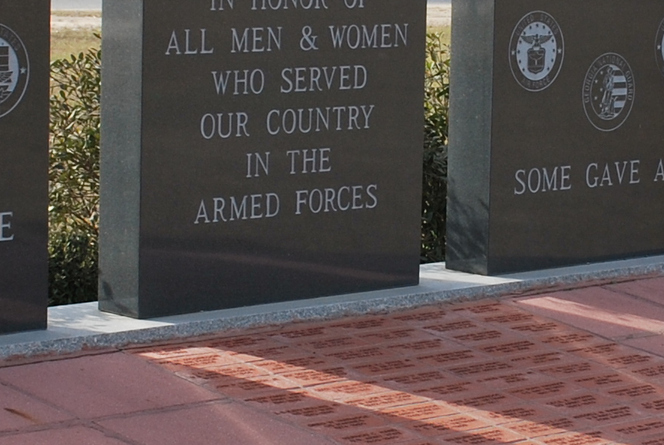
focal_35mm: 144
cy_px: 239
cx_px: 439
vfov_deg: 9.6
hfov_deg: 14.2
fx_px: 2659
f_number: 7.1
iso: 100
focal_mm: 22
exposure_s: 1/200
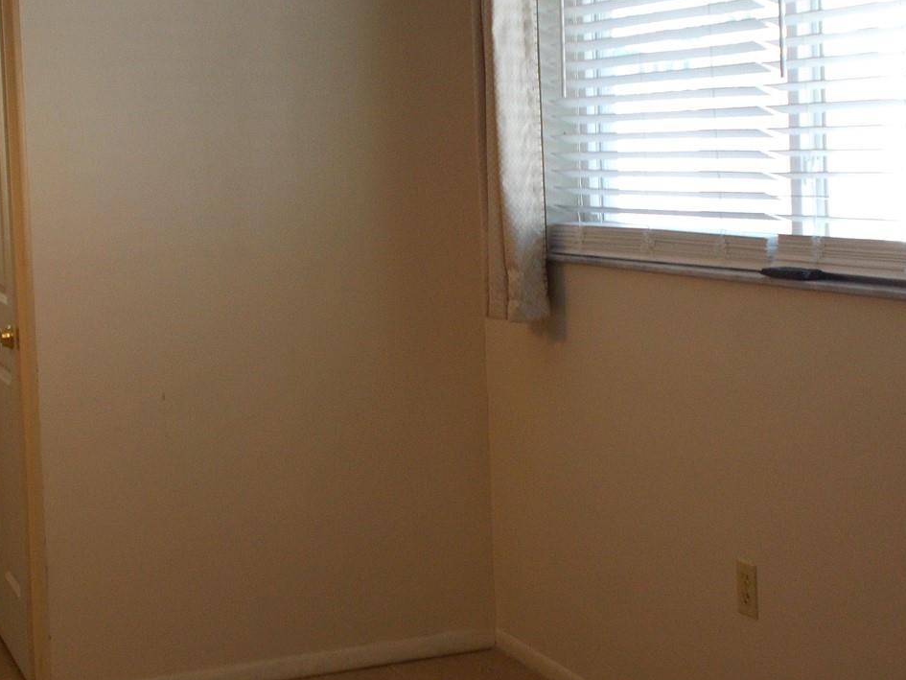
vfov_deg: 22.2
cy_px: 221
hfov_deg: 29.3
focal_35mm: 66
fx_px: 1728
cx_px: 387
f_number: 3.9
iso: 160
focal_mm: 6.9
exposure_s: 1/30
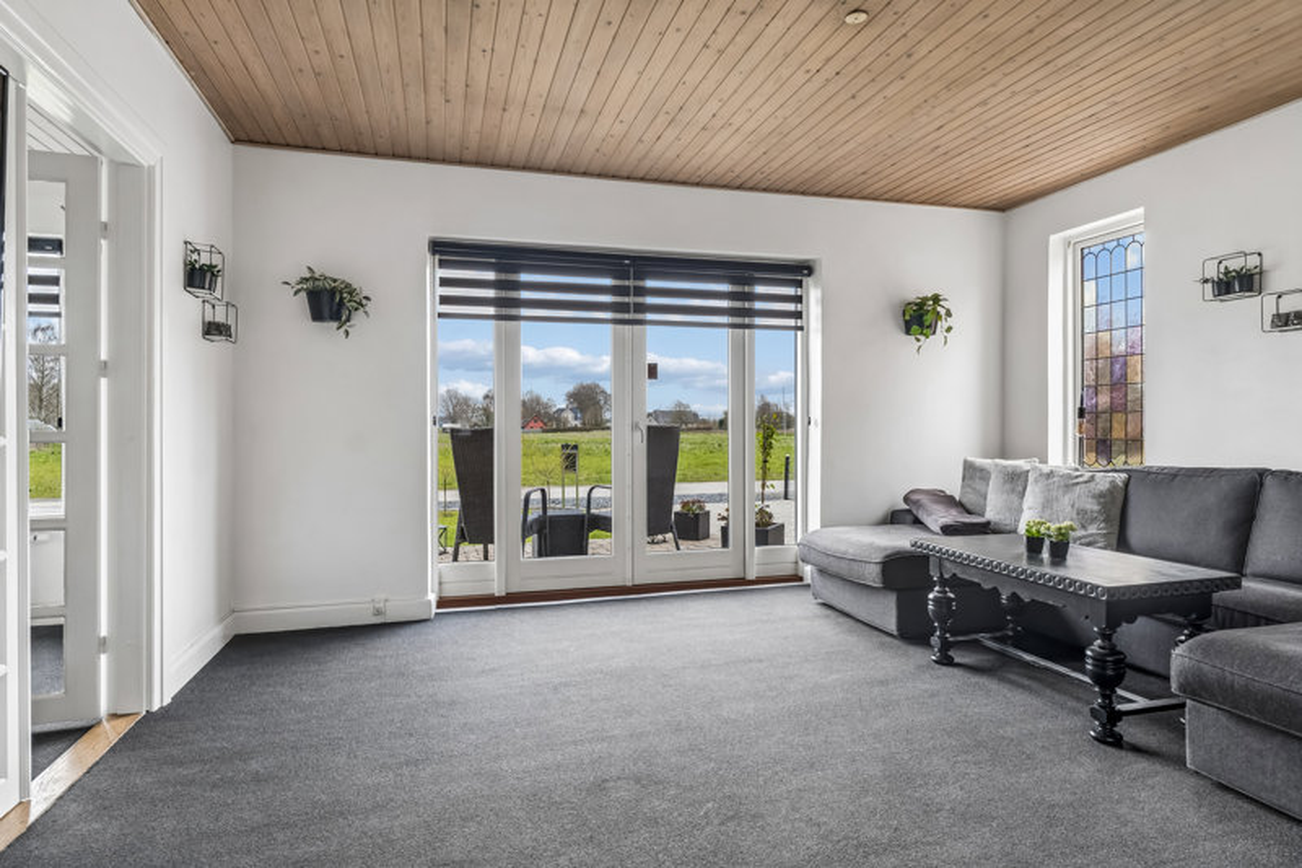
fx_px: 786
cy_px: 434
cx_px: 651
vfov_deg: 57.8
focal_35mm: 22
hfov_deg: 79.2
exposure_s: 1/2.5
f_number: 8
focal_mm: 14.5
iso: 200
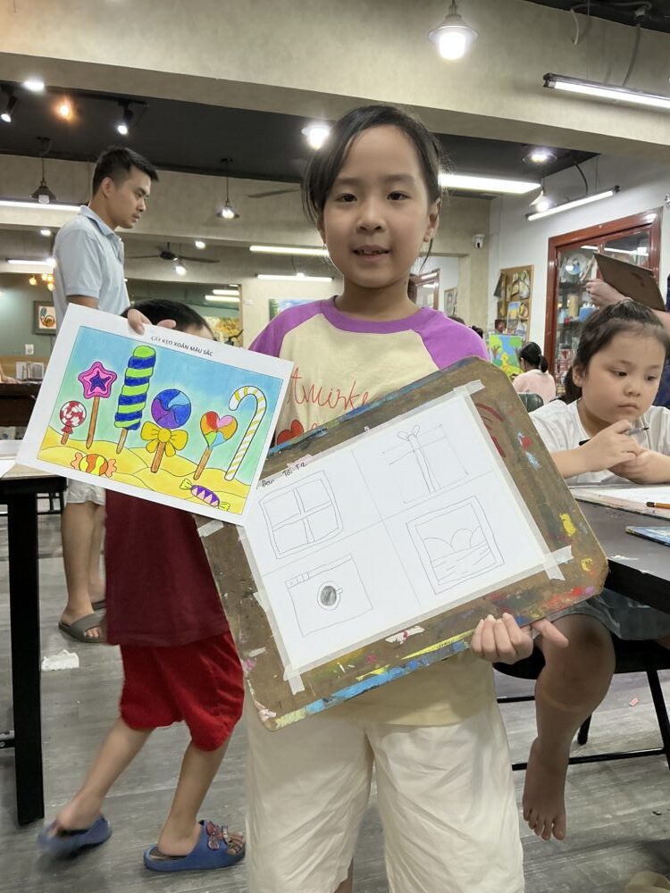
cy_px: 446
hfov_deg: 49.7
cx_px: 335
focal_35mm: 28
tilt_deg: -5.4
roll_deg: -1.7
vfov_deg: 63.4
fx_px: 723
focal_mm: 3
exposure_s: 1/100
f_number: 1.8
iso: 64
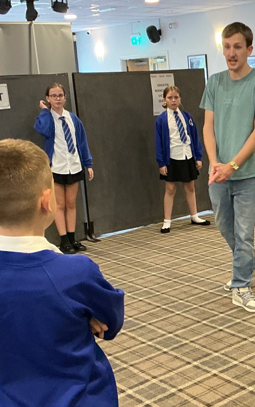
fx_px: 667
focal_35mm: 60
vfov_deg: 34.0
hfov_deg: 20.9
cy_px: 214
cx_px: 255
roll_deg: +2.9
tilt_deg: -12.2
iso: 200
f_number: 1.8
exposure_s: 1/50
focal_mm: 3
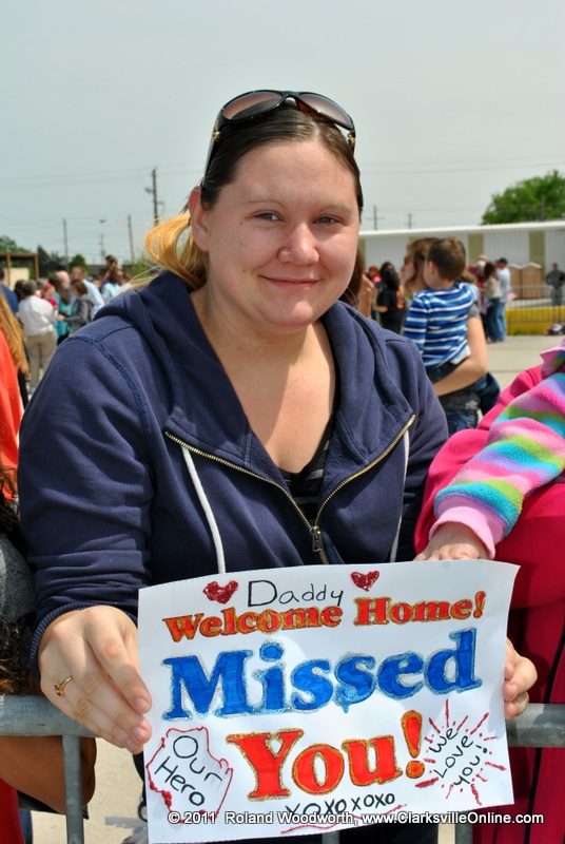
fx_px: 1232
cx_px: 282
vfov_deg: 37.8
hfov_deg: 25.8
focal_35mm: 52
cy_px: 422
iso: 100
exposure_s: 1/200
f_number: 11
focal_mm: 35
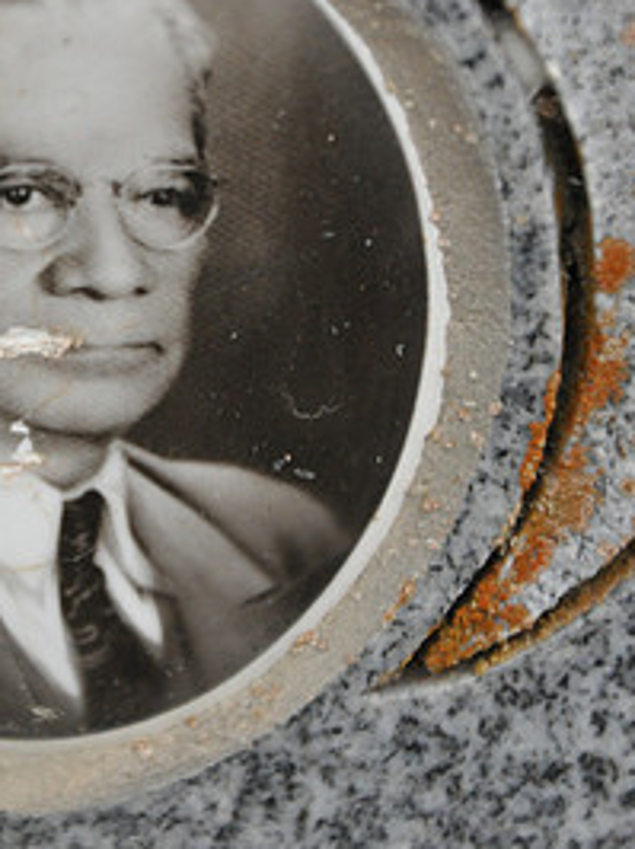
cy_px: 295
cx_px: 48
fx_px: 8086
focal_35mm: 330
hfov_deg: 4.5
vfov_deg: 6.0
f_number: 5.6
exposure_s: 1/160
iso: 800
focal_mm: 105
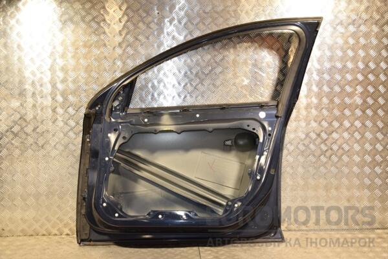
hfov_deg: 49.6
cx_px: 194
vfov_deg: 34.2
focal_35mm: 39
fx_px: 420
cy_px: 130
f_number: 5
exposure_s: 1/200
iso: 800
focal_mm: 26
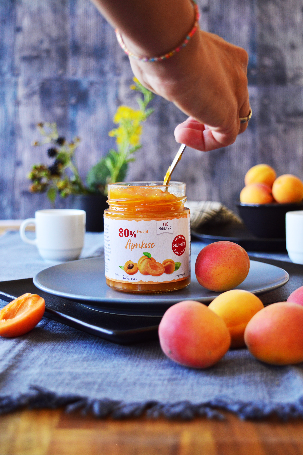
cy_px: 228
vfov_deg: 36.9
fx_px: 683
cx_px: 152
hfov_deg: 25.0
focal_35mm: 54
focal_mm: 36
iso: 200
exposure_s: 1/50
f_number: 5
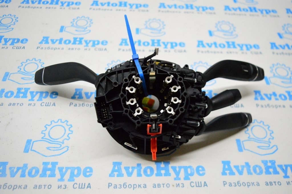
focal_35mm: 30
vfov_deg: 43.5
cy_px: 97
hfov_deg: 62.0
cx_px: 146
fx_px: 243
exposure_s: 1/800
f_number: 3.8
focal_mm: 20
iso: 6400
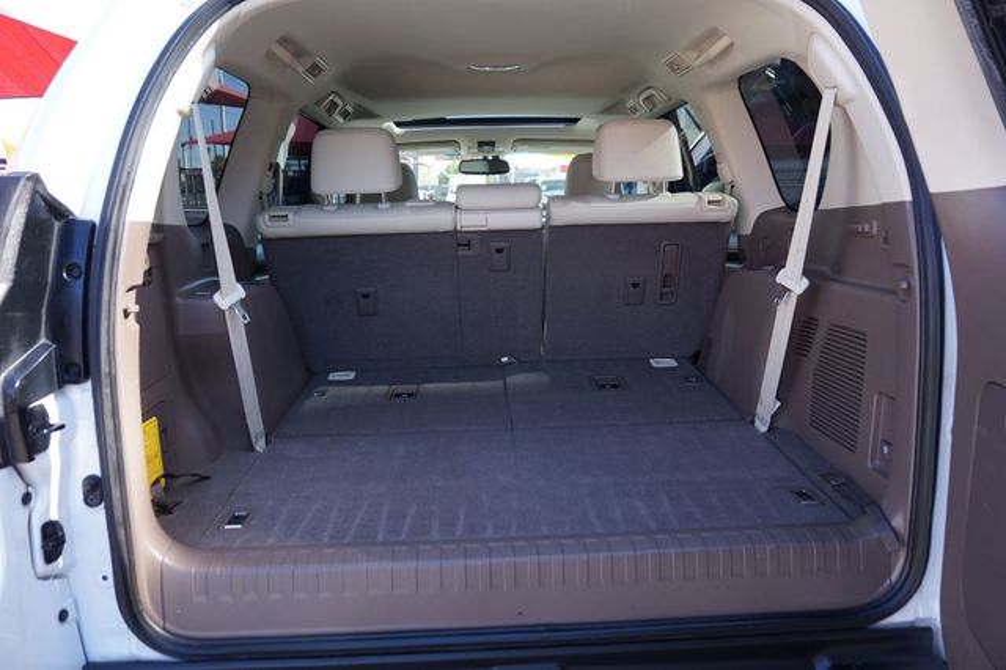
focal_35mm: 24
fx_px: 670
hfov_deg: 73.8
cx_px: 503
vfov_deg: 53.1
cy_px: 335
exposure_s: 1/160
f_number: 4
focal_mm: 16
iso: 200
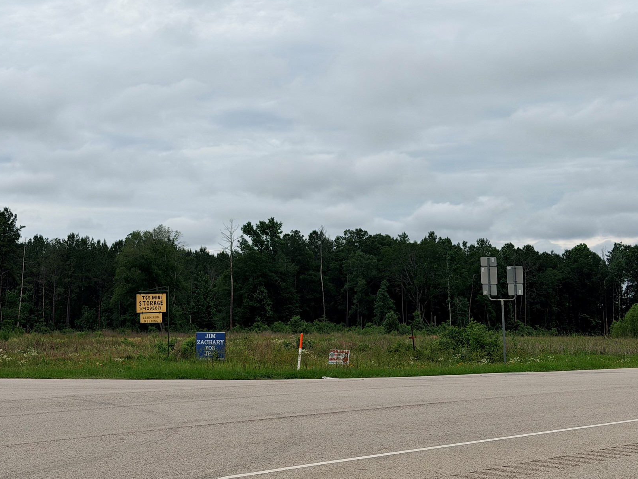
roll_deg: -0.4
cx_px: 287
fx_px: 1124
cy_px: 187
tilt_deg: +6.0
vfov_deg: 24.0
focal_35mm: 61
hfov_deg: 31.7
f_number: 1.78
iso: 64
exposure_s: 1/7874
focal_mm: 6.76
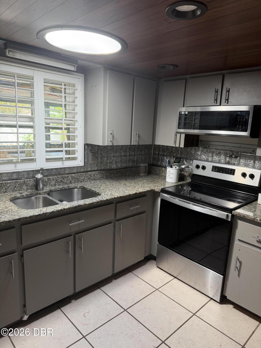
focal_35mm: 24
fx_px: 241
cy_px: 174
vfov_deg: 71.6
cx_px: 130
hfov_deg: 56.8
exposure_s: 1/101
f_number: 1.78
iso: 200
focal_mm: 6.76
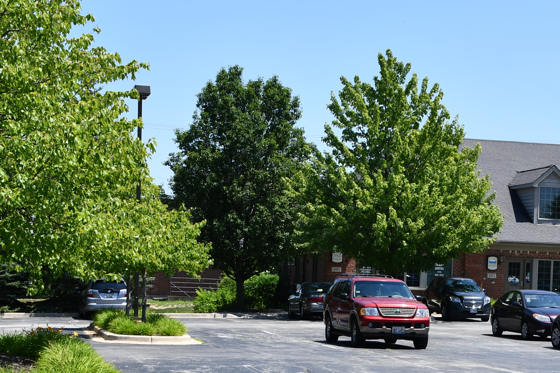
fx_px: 1524
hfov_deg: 20.6
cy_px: 394
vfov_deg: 13.7
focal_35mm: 98
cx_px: 427
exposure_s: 1/250
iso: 100
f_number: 8
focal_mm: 30
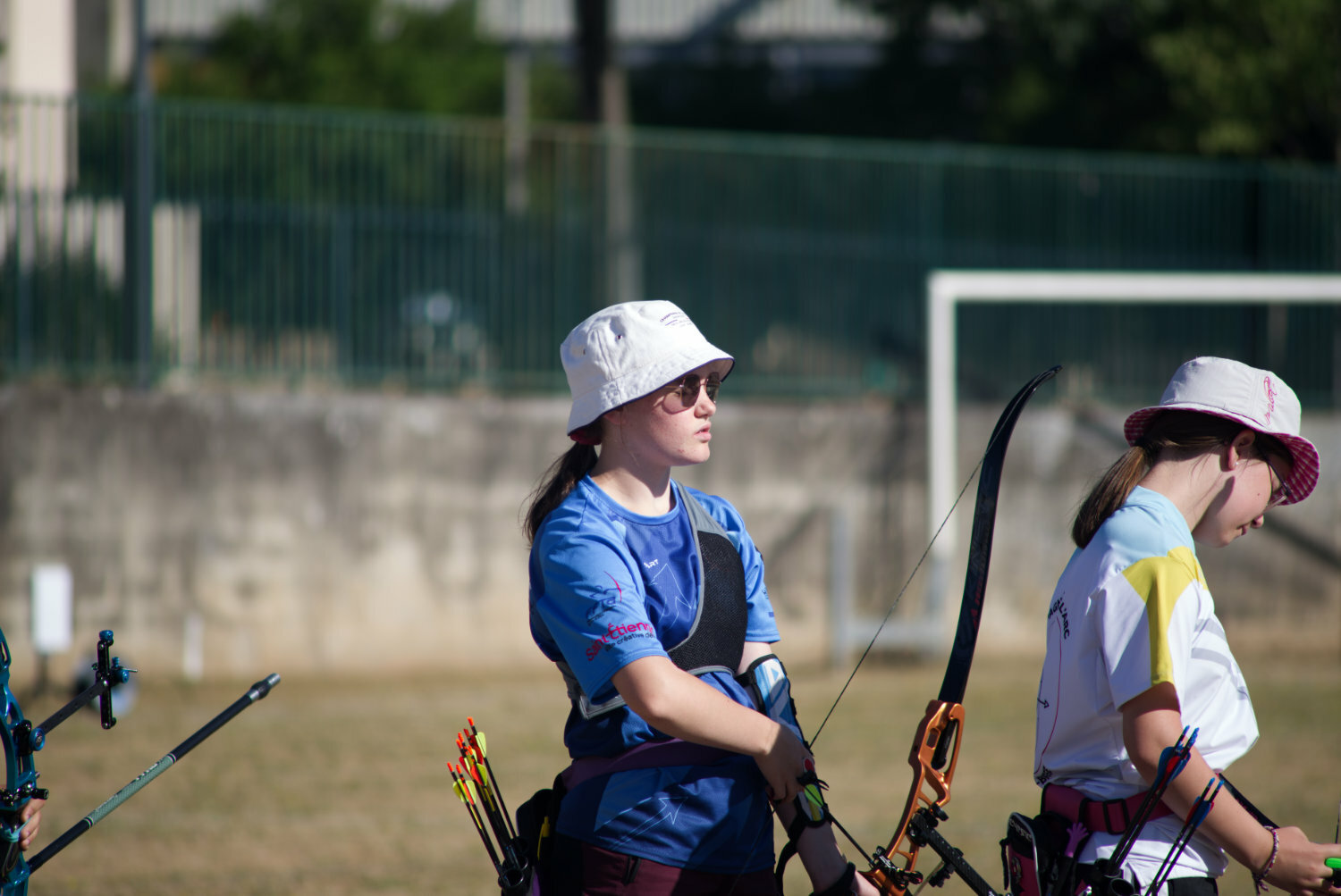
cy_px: 448
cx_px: 670
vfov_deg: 4.6
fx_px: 11184
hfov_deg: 6.9
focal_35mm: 300
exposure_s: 1/320
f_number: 5.6
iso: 100
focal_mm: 300
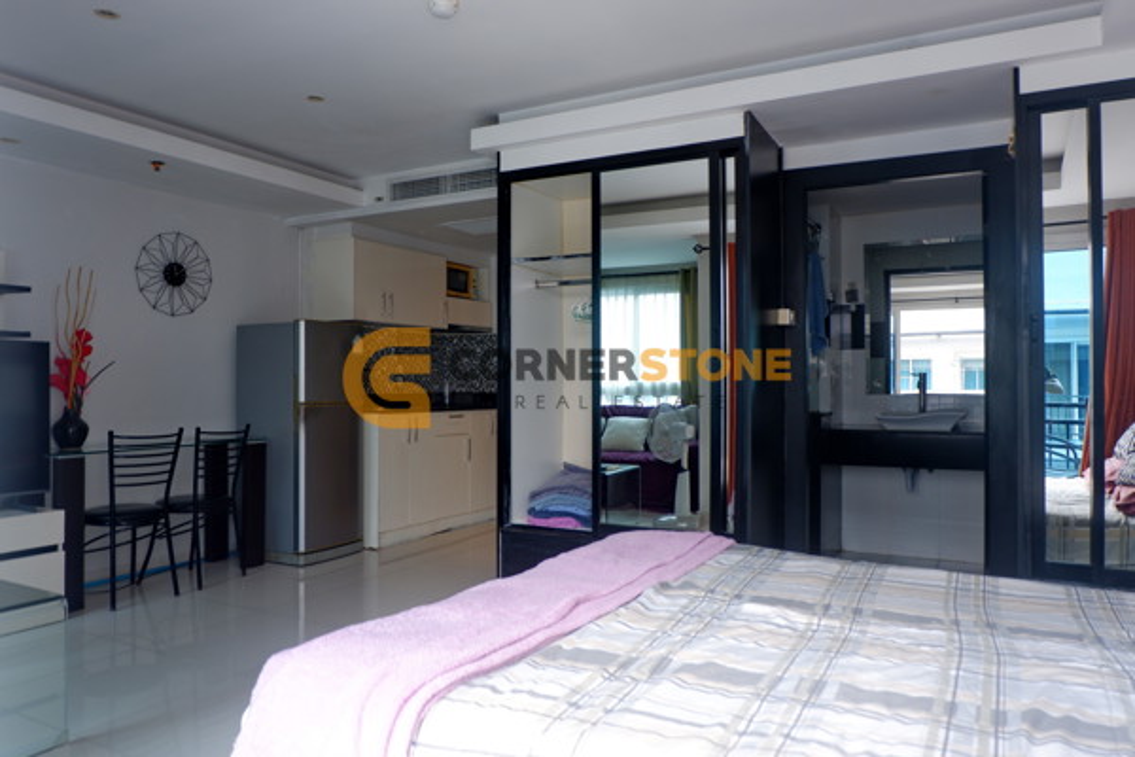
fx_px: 757
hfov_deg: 73.7
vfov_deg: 53.1
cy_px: 378
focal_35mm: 24
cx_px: 568
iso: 200
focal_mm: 16
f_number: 3.5
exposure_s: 1/42
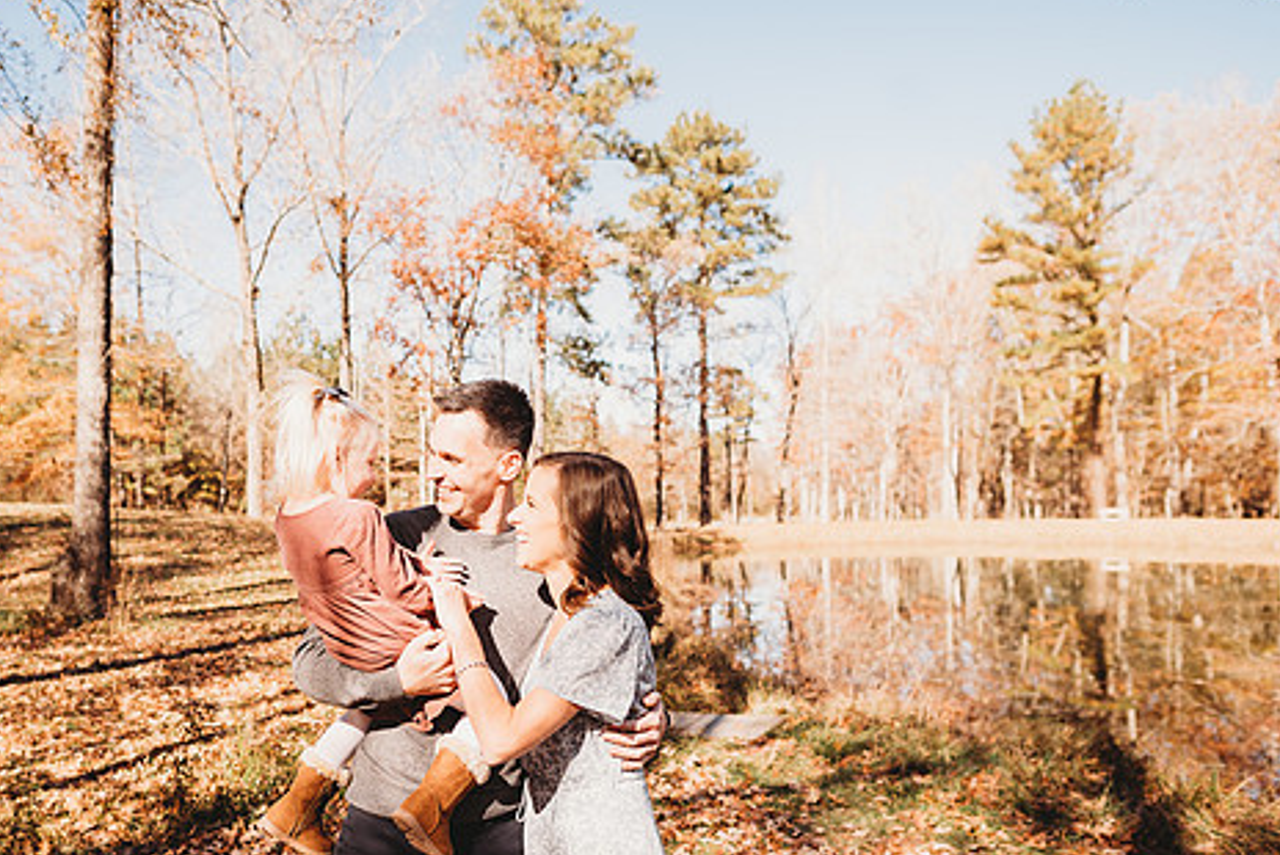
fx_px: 1067
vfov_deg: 43.5
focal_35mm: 30
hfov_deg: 61.6
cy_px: 495
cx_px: 538
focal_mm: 24
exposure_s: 1/1250
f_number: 2.8
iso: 100
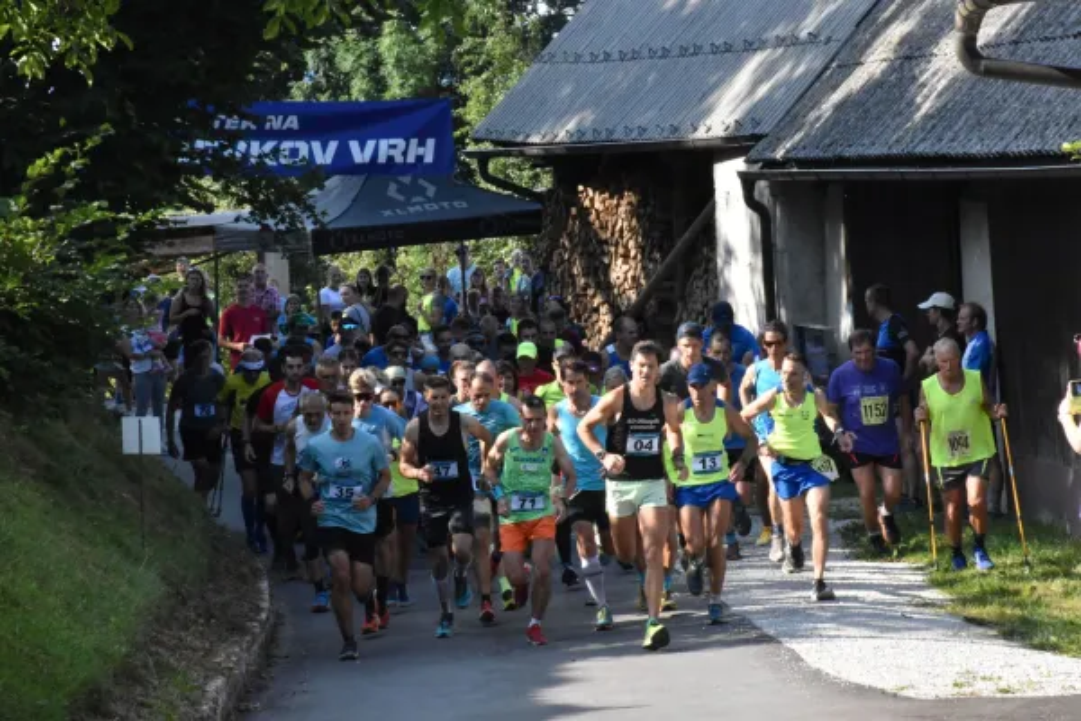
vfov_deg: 9.1
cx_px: 540
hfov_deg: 13.7
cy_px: 360
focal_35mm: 150
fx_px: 4504
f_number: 22
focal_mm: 100
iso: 4000
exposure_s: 1/320
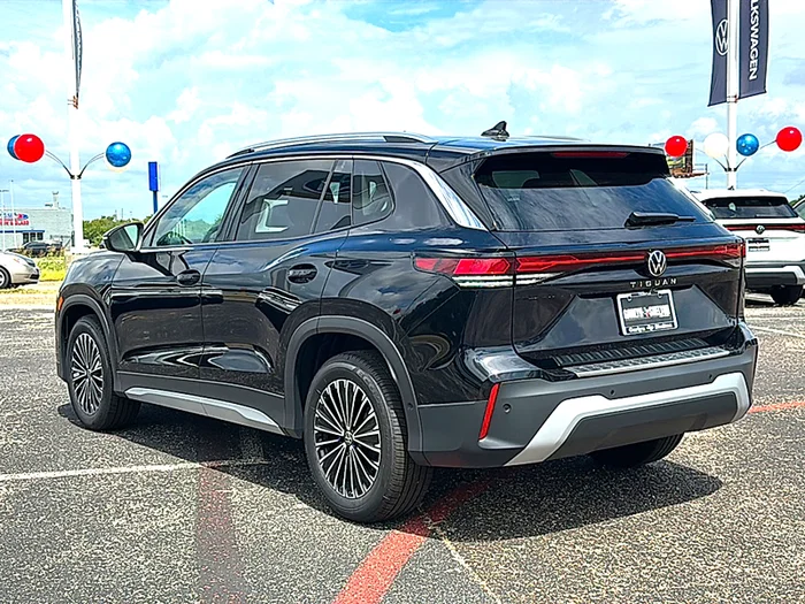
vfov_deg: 36.0
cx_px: 402
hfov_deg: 46.8
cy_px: 302
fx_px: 930
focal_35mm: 40
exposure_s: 1/4808
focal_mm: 6.86
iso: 80
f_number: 1.78
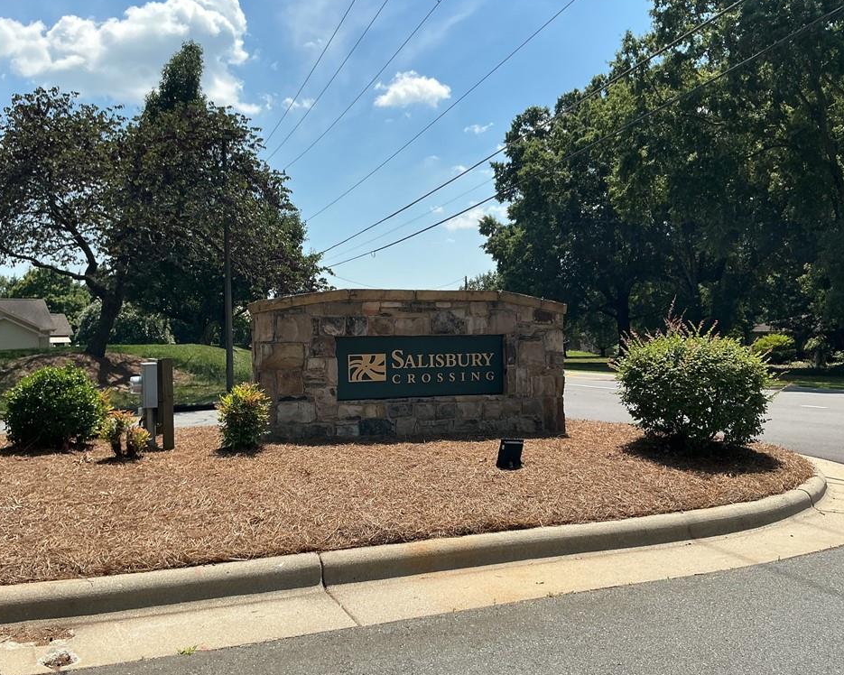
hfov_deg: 57.1
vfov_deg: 47.1
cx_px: 397
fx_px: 774
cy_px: 334
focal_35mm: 31
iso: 25
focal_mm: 3
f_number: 1.8
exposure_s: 1/2058
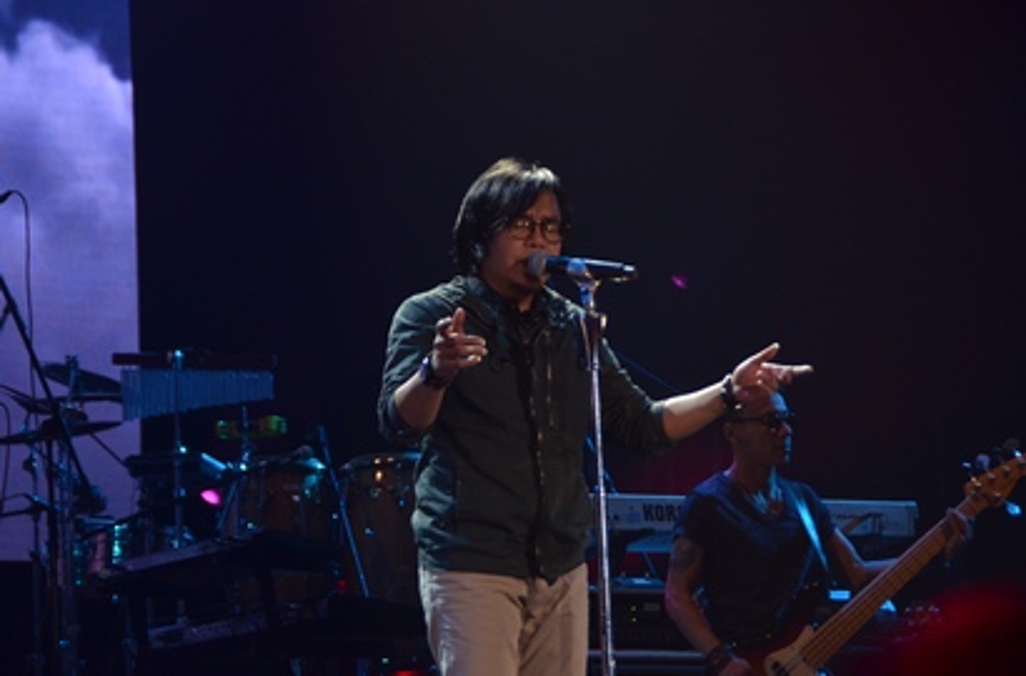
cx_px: 513
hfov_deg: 11.5
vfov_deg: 7.6
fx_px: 5110
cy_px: 338
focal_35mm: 180
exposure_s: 1/80
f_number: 6
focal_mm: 120
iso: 800
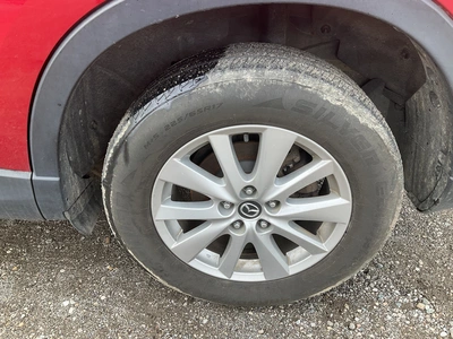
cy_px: 170
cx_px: 226
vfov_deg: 48.2
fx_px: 380
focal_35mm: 29
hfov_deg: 61.7
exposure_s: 1/232
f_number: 1.8
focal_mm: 3
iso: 20
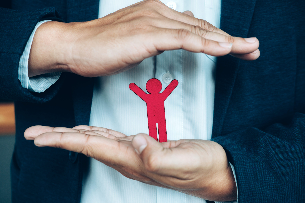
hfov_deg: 37.5
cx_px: 152
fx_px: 449
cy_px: 102
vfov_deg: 25.5
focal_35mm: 53
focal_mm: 35
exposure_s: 1/125
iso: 250
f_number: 4
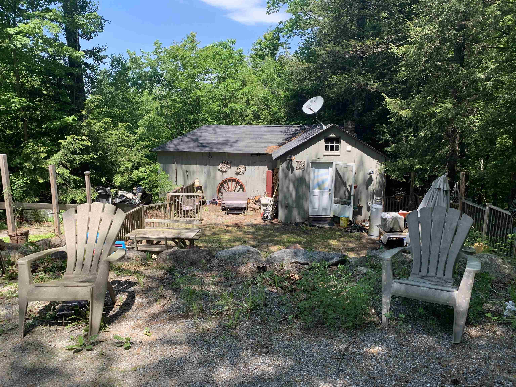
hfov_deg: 67.3
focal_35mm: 26
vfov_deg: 53.1
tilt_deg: -10.5
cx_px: 258
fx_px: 388
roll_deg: -0.3
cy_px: 194
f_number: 1.8
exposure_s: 1/546
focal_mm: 4.25
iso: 25
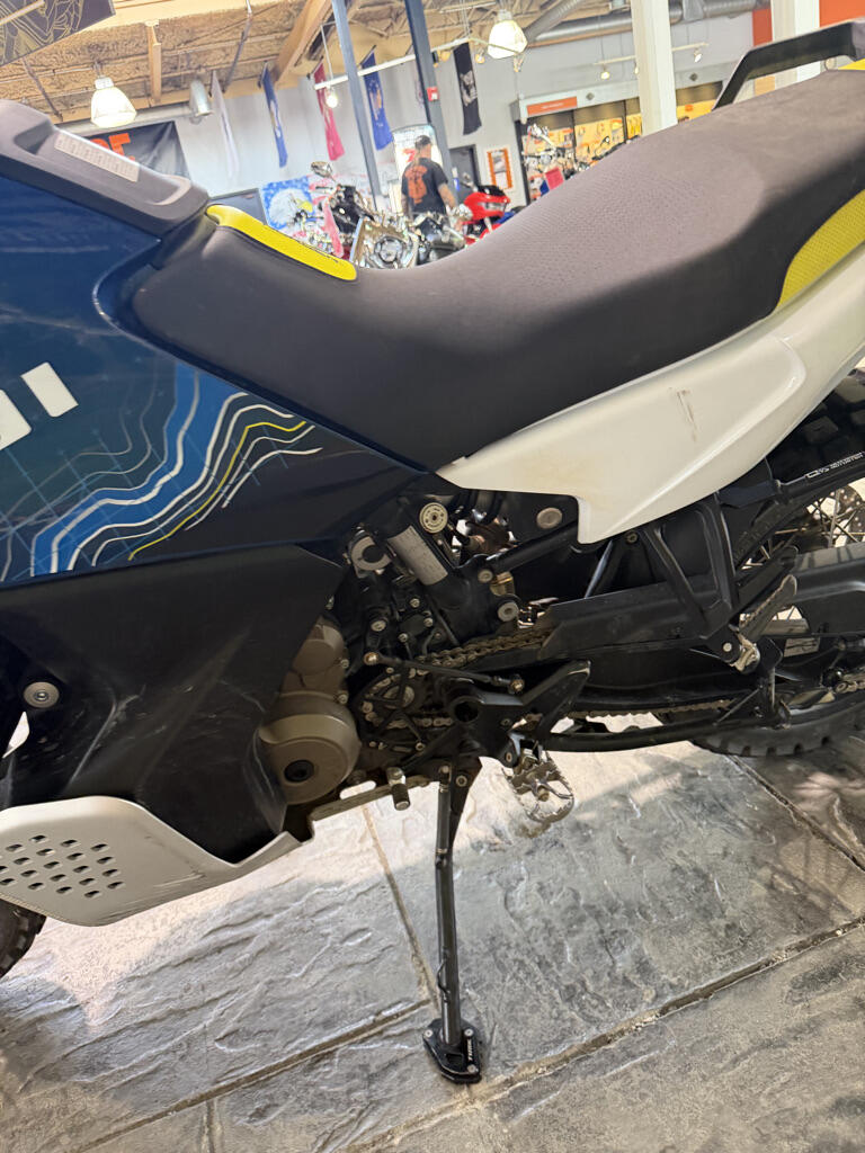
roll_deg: +14.5
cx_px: 432
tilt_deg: -22.7
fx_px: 800
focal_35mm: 24
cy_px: 576
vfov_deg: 71.6
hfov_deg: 56.8
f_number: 1.78
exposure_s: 1/60
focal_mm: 6.76
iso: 320
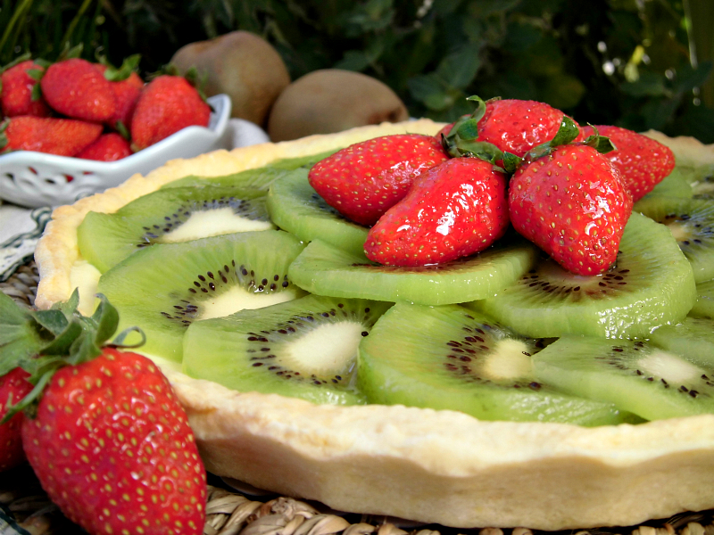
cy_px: 268
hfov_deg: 40.4
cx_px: 357
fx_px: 969
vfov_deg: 30.9
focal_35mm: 47
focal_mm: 8.3
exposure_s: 1/400
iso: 100
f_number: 3.4
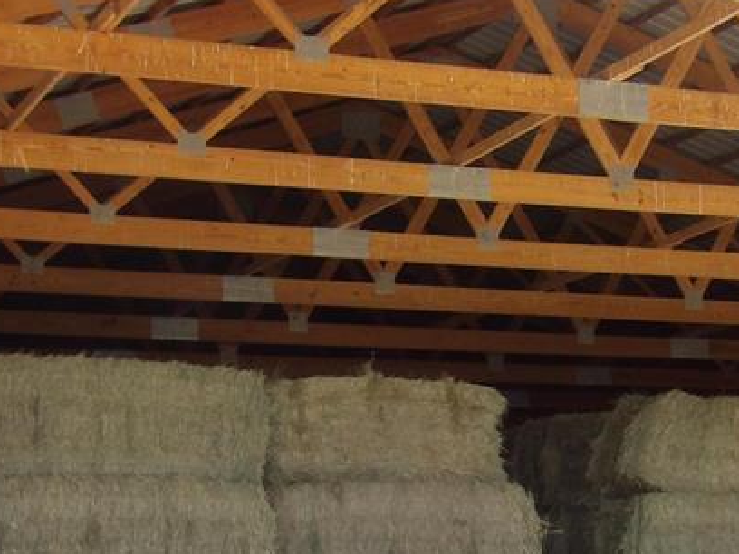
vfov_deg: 14.9
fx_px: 2092
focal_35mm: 98
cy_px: 505
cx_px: 525
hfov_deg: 19.9
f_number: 7.4
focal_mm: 7
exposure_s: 1/48
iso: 100
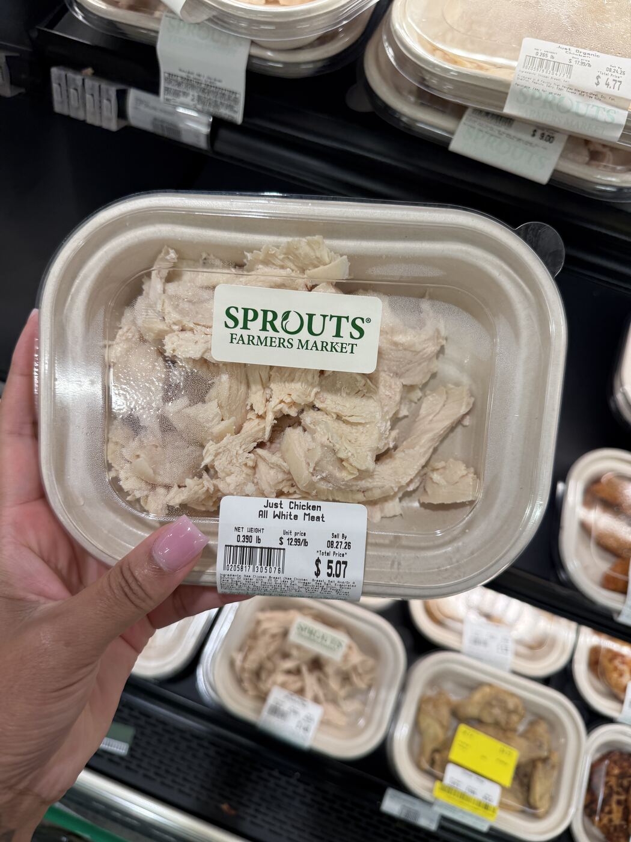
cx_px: 316
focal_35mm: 24
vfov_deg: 71.6
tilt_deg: -67.8
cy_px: 421
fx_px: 583
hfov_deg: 56.8
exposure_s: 1/120
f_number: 1.78
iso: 64
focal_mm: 6.76
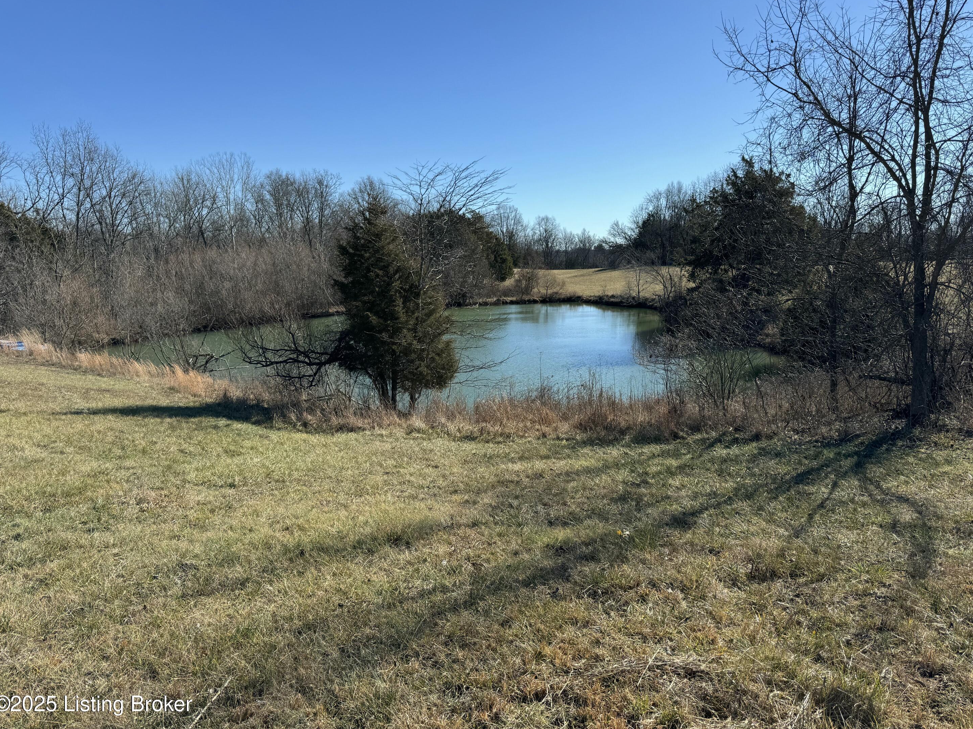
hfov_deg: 69.4
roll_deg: +1.4
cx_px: 499
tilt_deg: -9.5
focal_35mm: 25
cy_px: 359
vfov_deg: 54.9
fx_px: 703
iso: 80
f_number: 1.78
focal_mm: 6.86
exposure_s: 1/4049
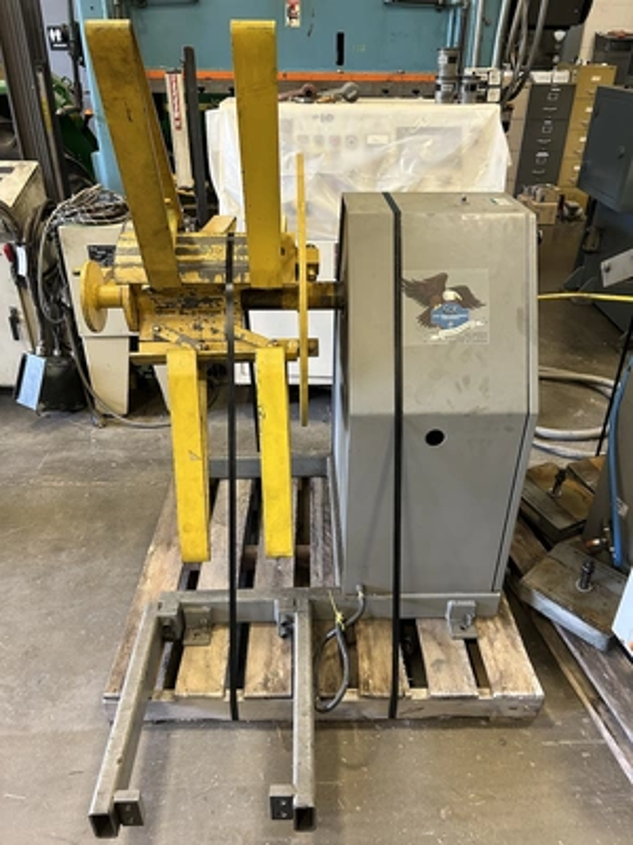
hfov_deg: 53.1
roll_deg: +0.6
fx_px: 634
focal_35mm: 26
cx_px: 316
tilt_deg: -31.6
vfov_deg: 67.3
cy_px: 422
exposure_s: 1/60
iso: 250
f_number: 1.5
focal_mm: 5.7
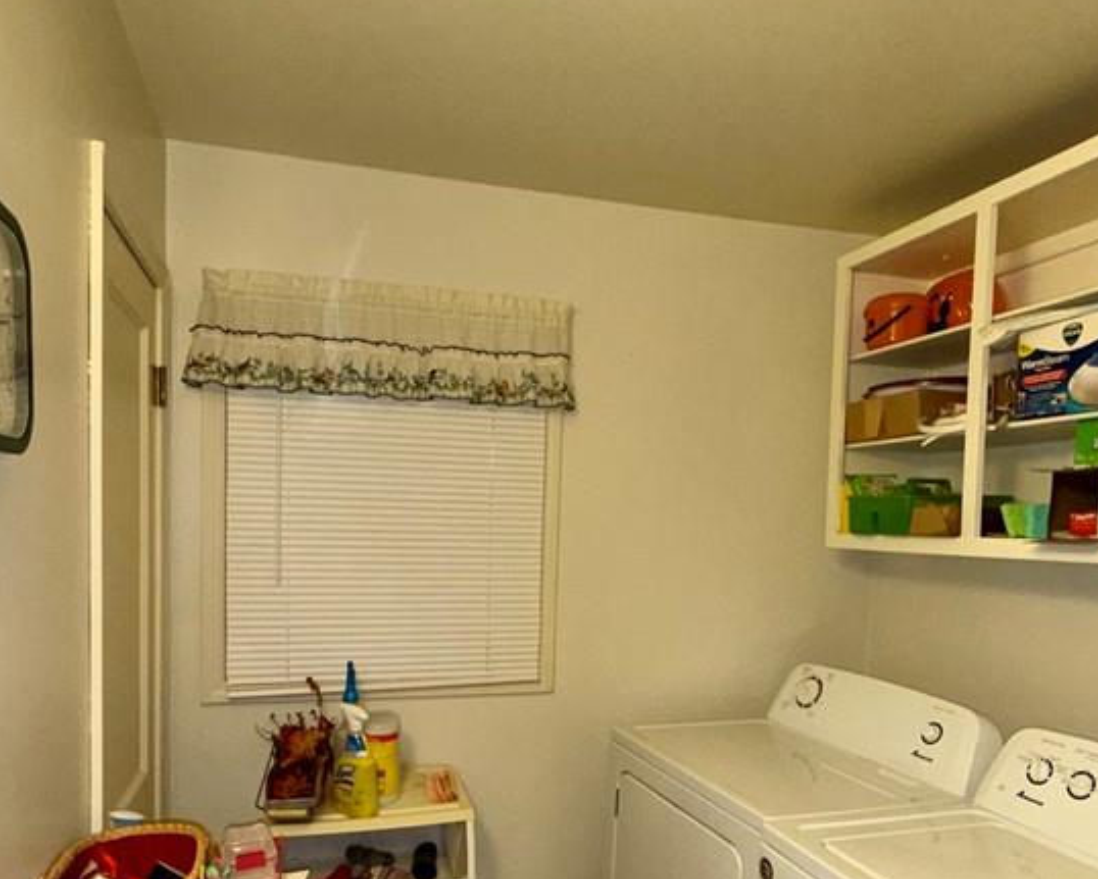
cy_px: 563
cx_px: 535
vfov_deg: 54.2
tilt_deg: -2.2
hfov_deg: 66.0
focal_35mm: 26
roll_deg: -1.0
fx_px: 845
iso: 125
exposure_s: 1/60
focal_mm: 2.22
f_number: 2.2
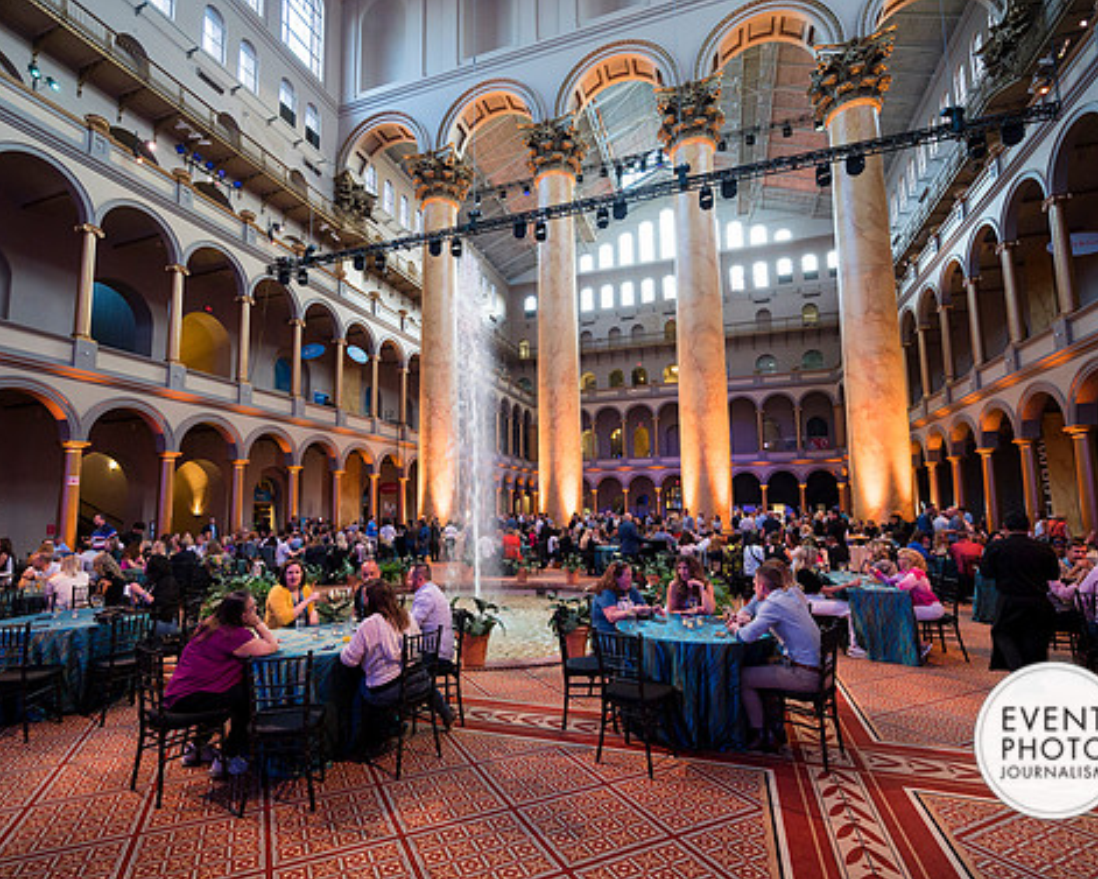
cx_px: 522
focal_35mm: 17
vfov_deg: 77.0
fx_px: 553
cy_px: 450
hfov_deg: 89.6
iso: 800
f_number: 4
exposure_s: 1/80
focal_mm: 14
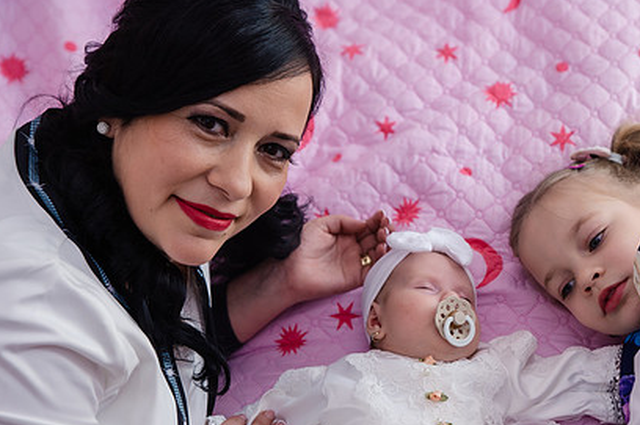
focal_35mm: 74
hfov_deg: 27.2
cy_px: 259
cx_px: 422
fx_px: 1314
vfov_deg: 18.4
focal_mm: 52
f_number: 3.5
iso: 400
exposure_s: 1/250
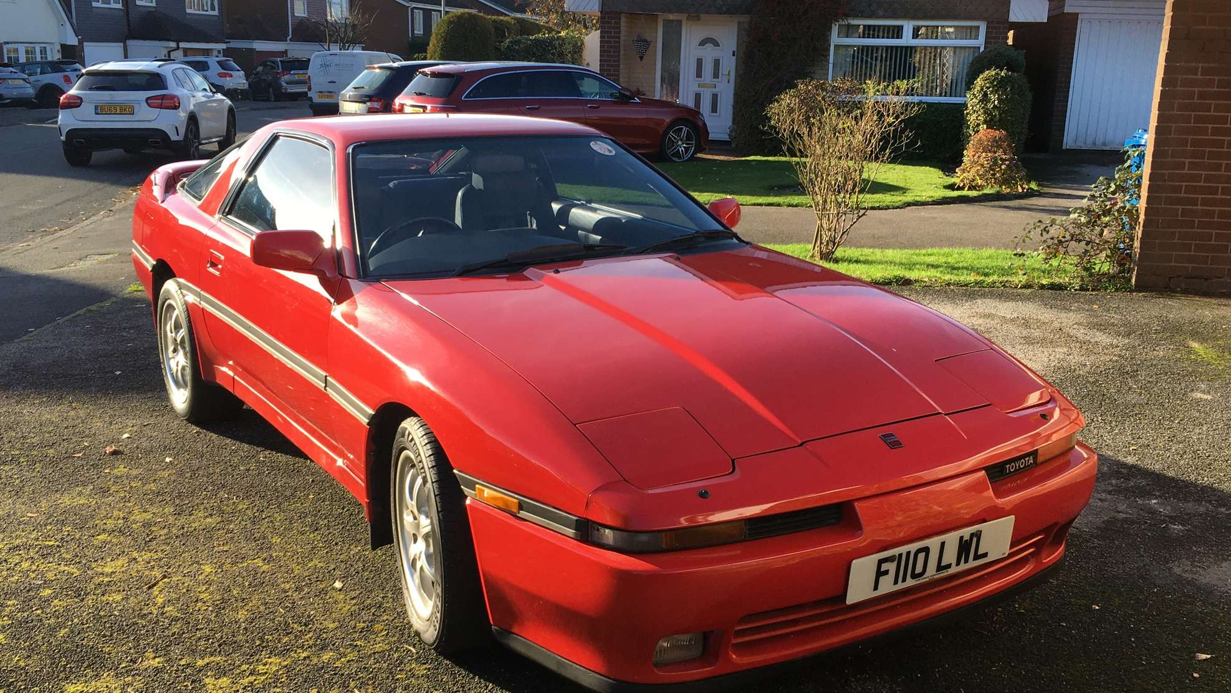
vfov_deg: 36.5
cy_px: 418
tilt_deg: -15.9
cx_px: 613
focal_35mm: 32
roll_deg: +1.0
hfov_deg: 61.0
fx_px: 1045
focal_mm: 4.15
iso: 25
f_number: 2.2
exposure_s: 1/430
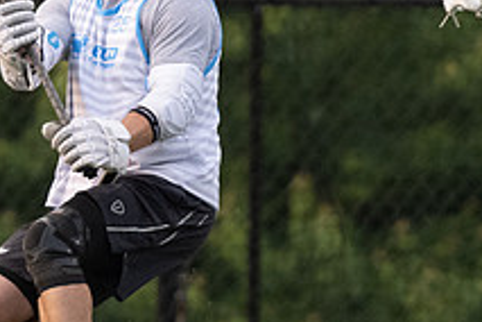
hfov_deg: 0.9
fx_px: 29734
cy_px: -90
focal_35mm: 2221
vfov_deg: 0.6
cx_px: -100
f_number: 5.6
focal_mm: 500
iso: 2500
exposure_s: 1/1000
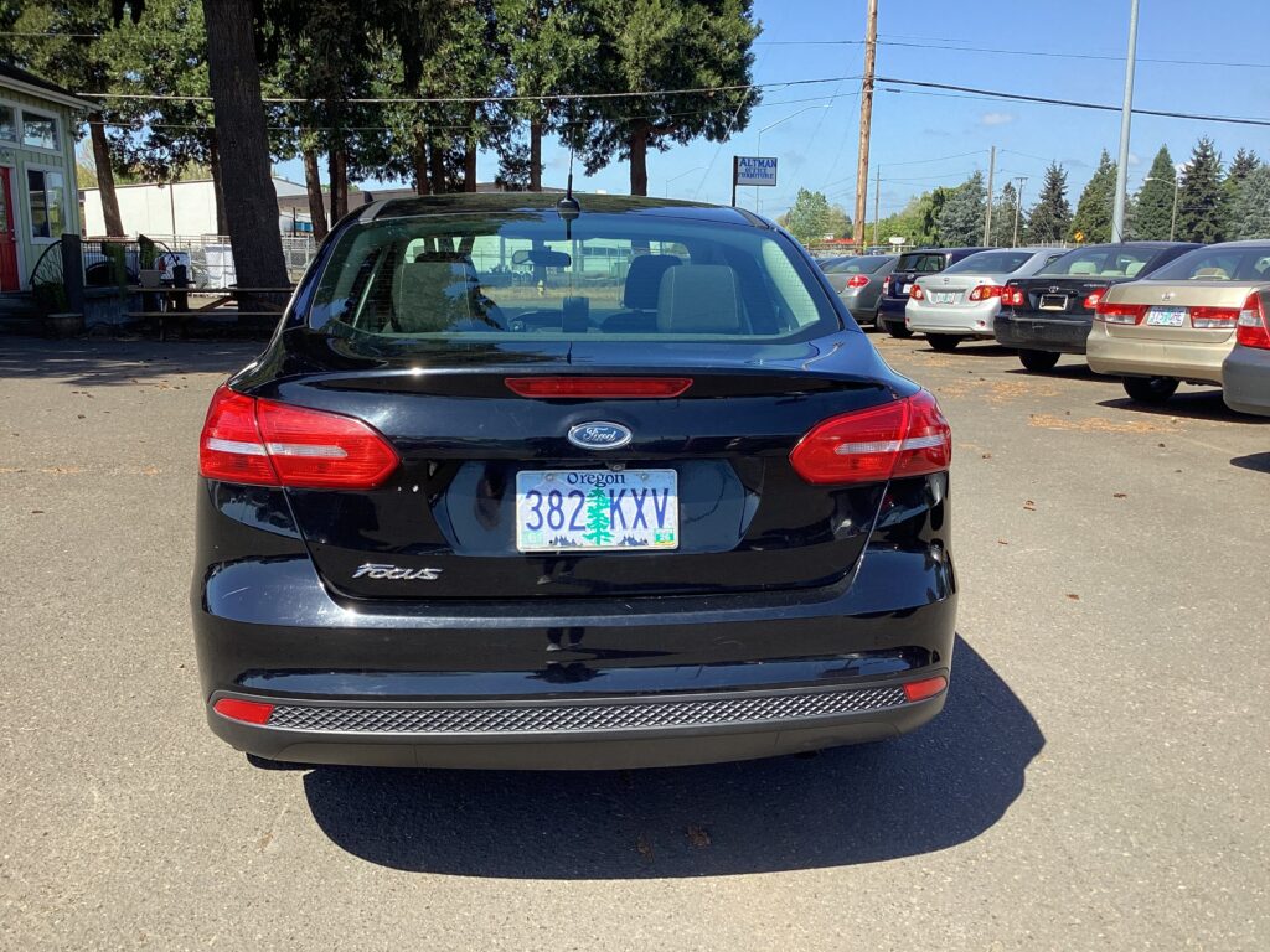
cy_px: 476
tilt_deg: -11.3
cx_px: 635
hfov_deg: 58.4
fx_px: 1137
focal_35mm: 31
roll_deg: +0.0
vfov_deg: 45.4
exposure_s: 1/543
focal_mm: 3.3
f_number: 2.4
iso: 25
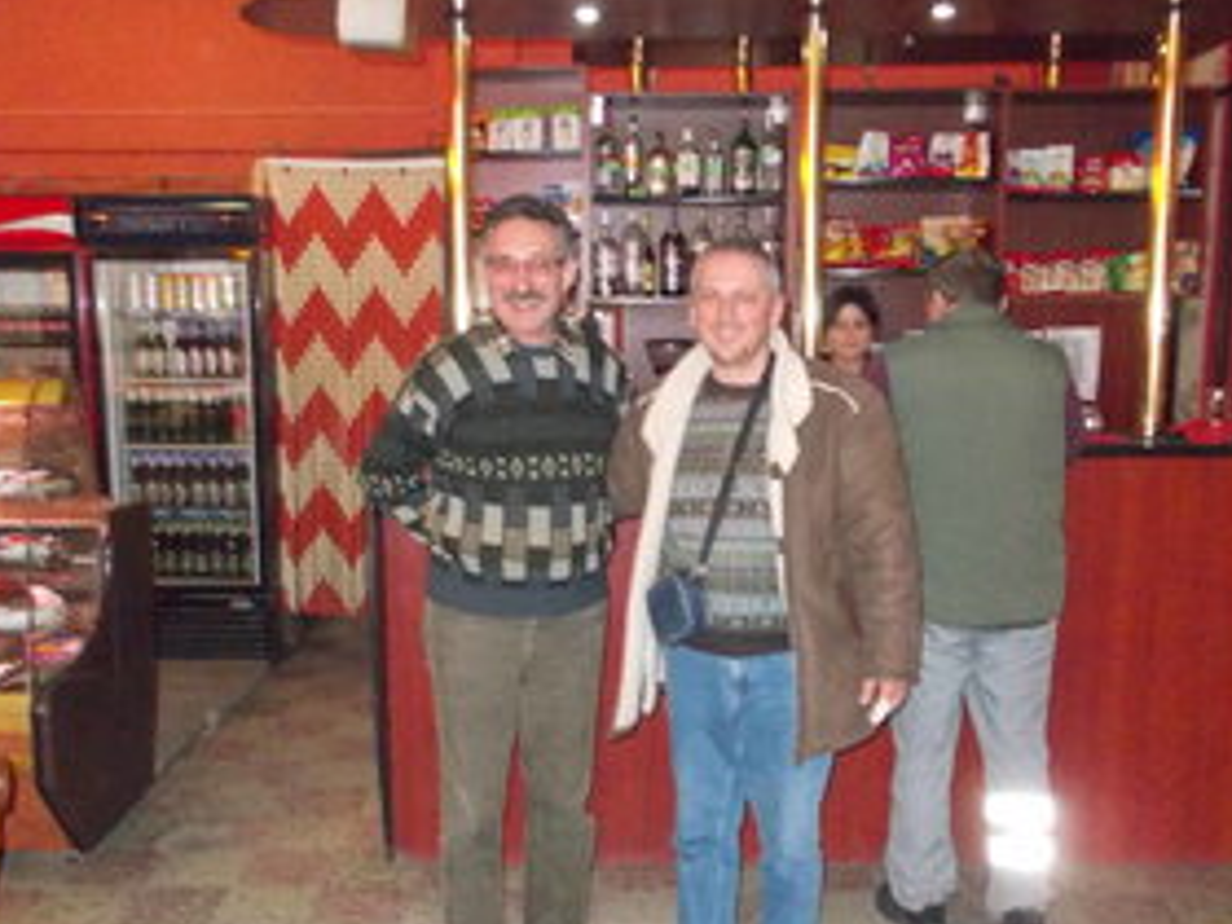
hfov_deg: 52.6
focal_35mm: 35
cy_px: 535
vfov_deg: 40.6
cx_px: 568
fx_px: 1246
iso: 500
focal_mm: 4
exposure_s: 1/25
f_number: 2.7
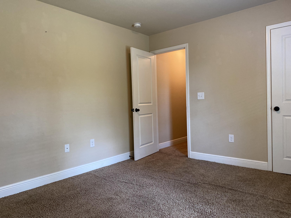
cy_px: 109
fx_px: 219
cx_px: 146
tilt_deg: -1.6
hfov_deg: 67.3
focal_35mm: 26
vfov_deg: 53.1
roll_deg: +1.9
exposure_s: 1/60
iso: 250
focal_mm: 4.25
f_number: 1.8
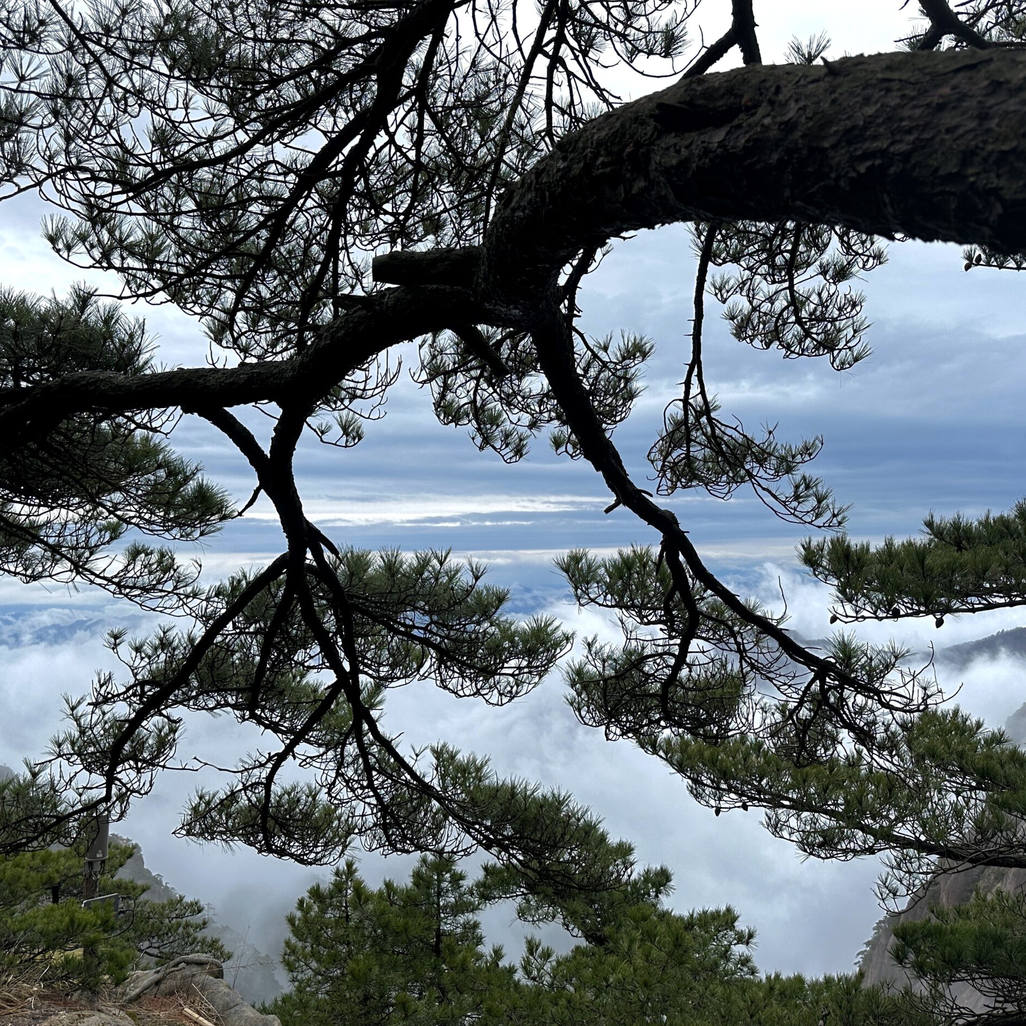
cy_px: 508
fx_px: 972
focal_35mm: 29
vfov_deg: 55.6
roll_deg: +1.9
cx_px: 506
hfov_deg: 55.6
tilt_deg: +2.9
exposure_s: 1/2660
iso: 80
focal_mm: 6.86
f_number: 1.78
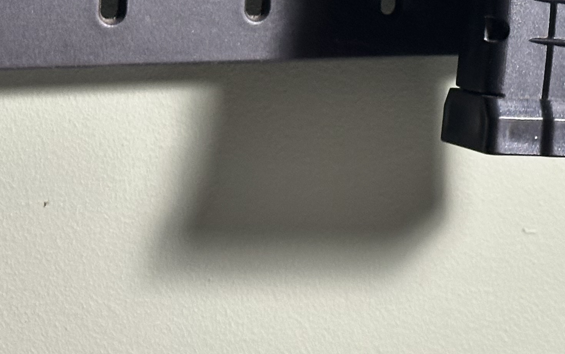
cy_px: -193
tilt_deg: -2.1
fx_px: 2156
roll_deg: -3.1
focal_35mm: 140
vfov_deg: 9.1
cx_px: 555
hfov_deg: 14.7
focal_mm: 6.86
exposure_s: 1/33
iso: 200
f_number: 1.78
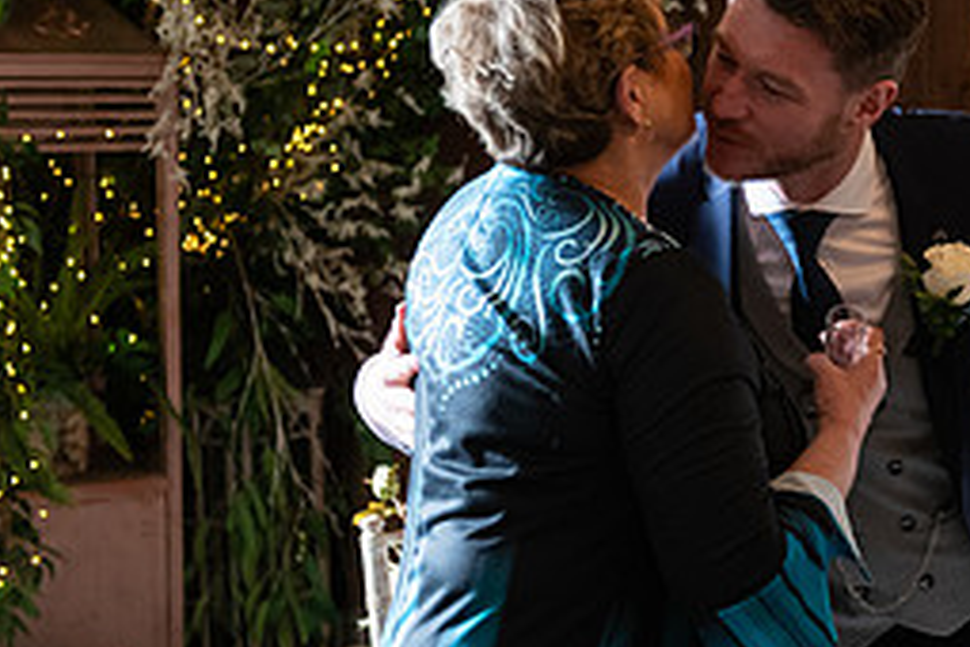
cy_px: 303
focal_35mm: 109
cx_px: 1061
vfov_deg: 12.6
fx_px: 2937
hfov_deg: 18.1
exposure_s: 1/160
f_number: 3.5
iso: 800
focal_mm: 48
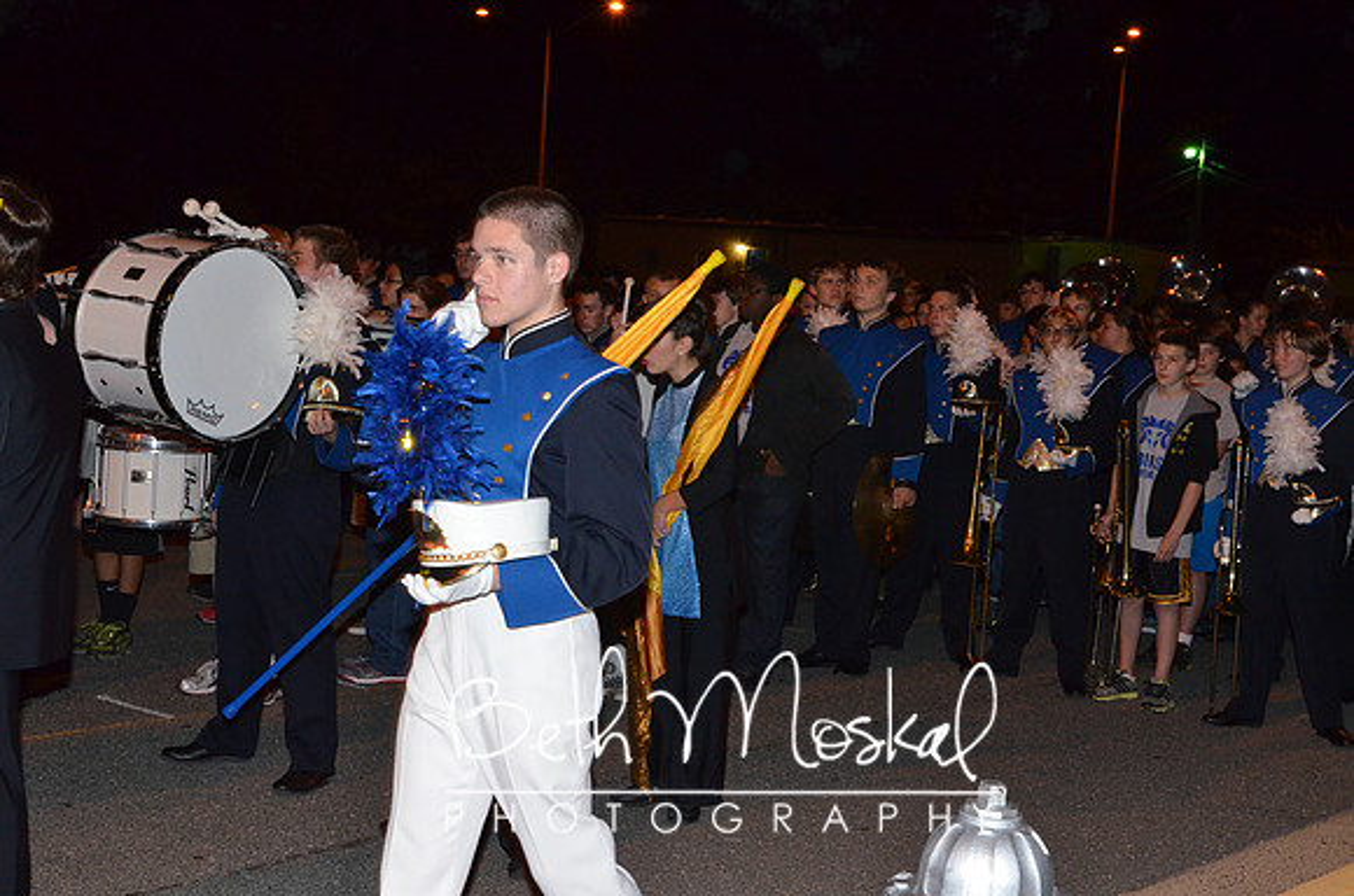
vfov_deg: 25.6
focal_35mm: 52
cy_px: 448
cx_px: 677
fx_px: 1970
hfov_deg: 37.9
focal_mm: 35
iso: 3200
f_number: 10
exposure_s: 1/60
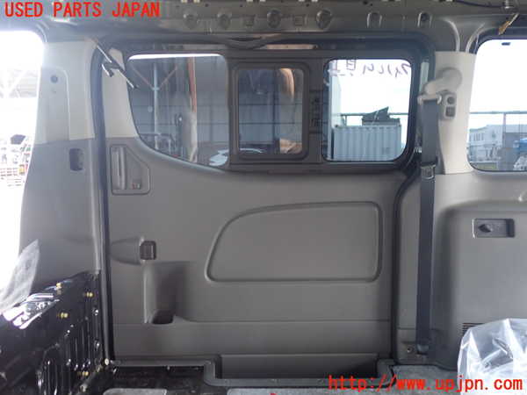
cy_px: 198
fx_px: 457
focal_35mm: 30
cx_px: 264
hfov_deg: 60.0
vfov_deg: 46.8
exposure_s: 1/50
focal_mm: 5.4
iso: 200
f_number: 2.3
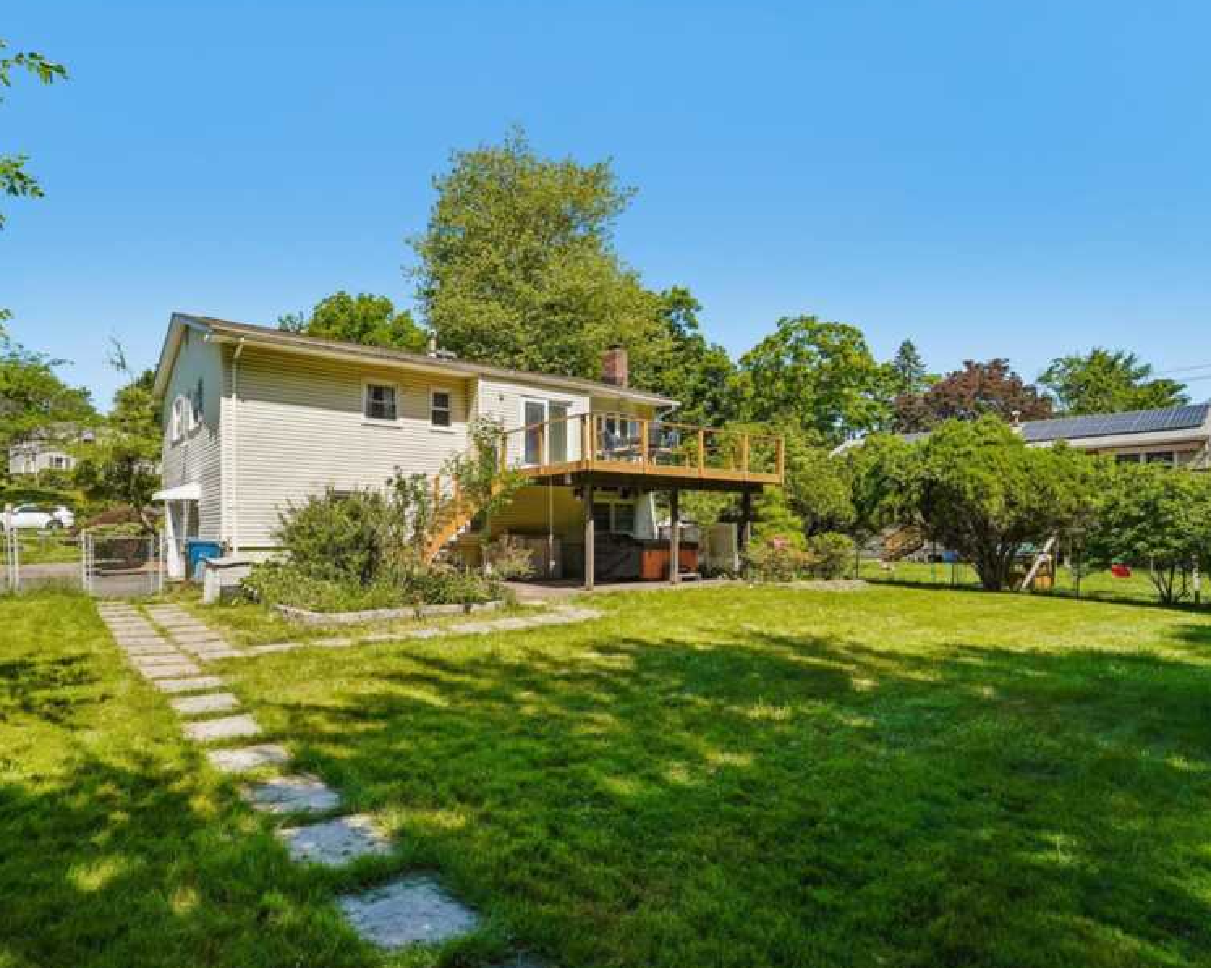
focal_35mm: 18
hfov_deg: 84.9
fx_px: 645
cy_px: 535
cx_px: 465
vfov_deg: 73.6
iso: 400
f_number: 8
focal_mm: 14
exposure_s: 1/640
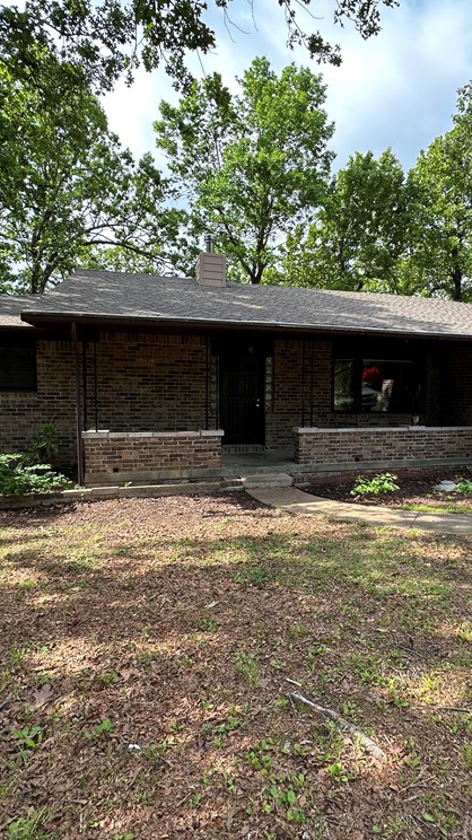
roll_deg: -1.0
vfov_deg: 83.9
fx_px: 468
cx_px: 291
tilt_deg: -3.0
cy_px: 421
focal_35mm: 21
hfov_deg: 53.0
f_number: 2.2
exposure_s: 1/301
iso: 40
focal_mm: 2.22
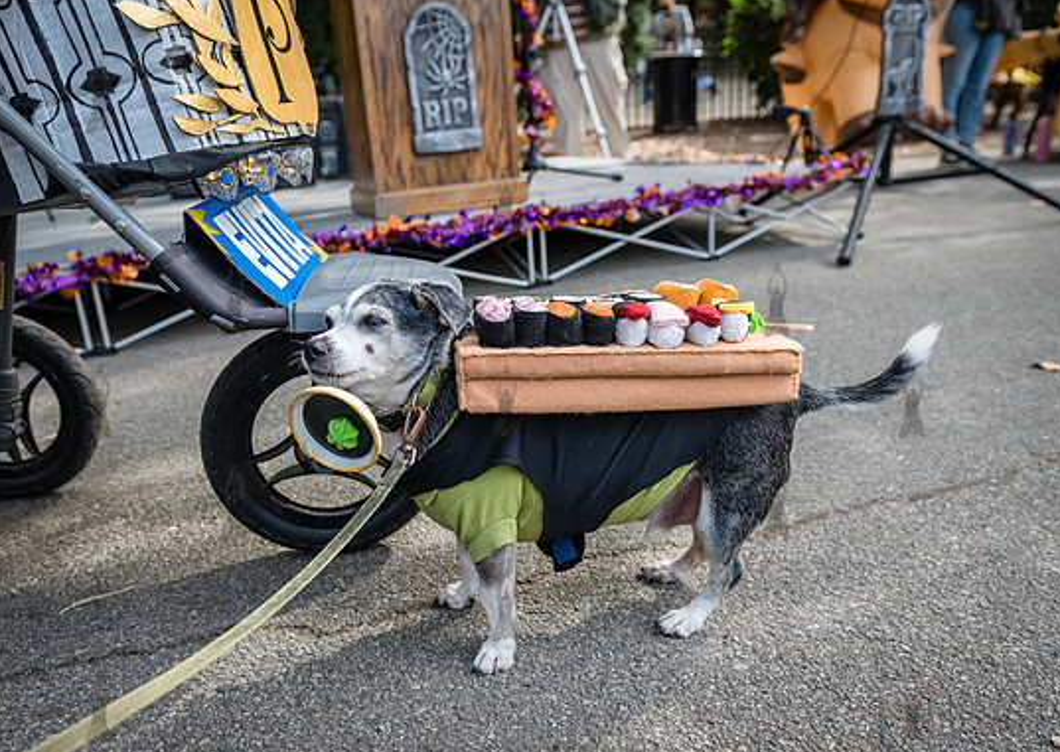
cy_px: 421
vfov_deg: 46.6
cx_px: 480
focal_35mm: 29
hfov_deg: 62.5
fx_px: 871
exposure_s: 1/1000
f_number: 4
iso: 1000
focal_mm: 24
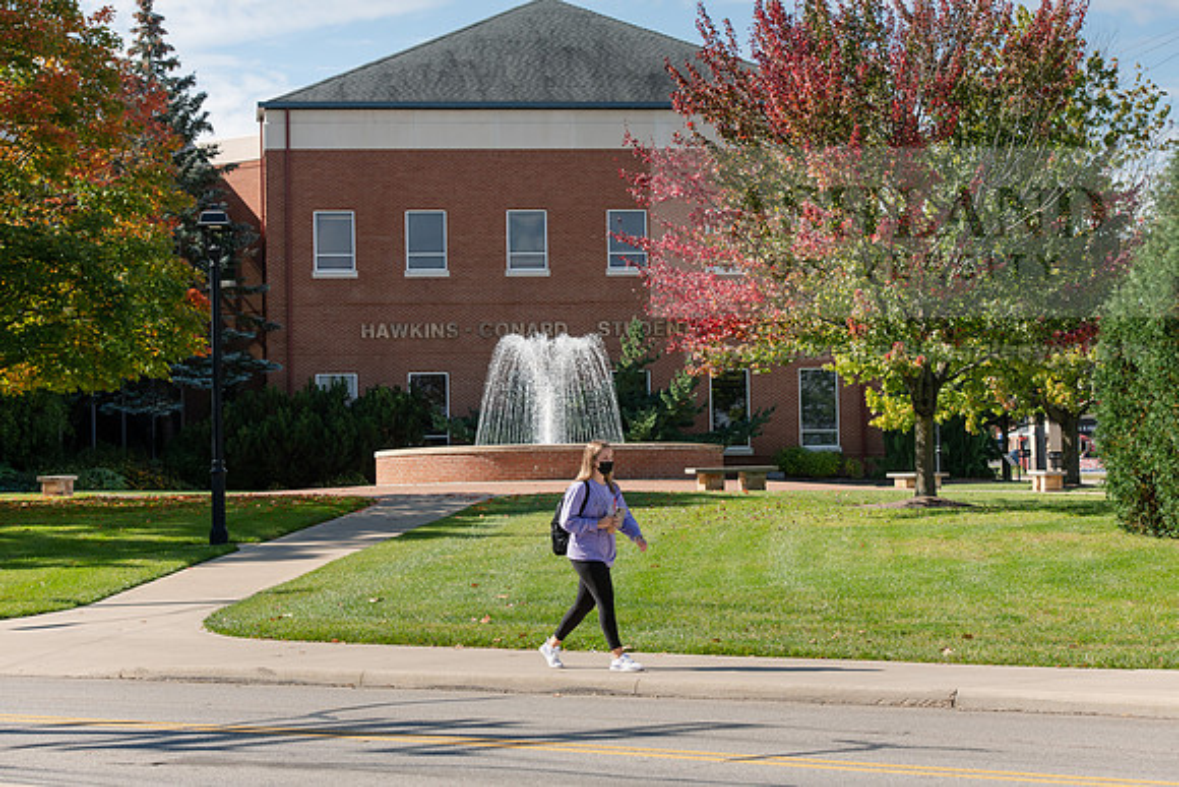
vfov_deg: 15.2
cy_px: 394
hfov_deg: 22.6
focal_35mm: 90
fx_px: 2948
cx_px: 590
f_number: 7.1
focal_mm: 90
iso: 250
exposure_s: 1/500
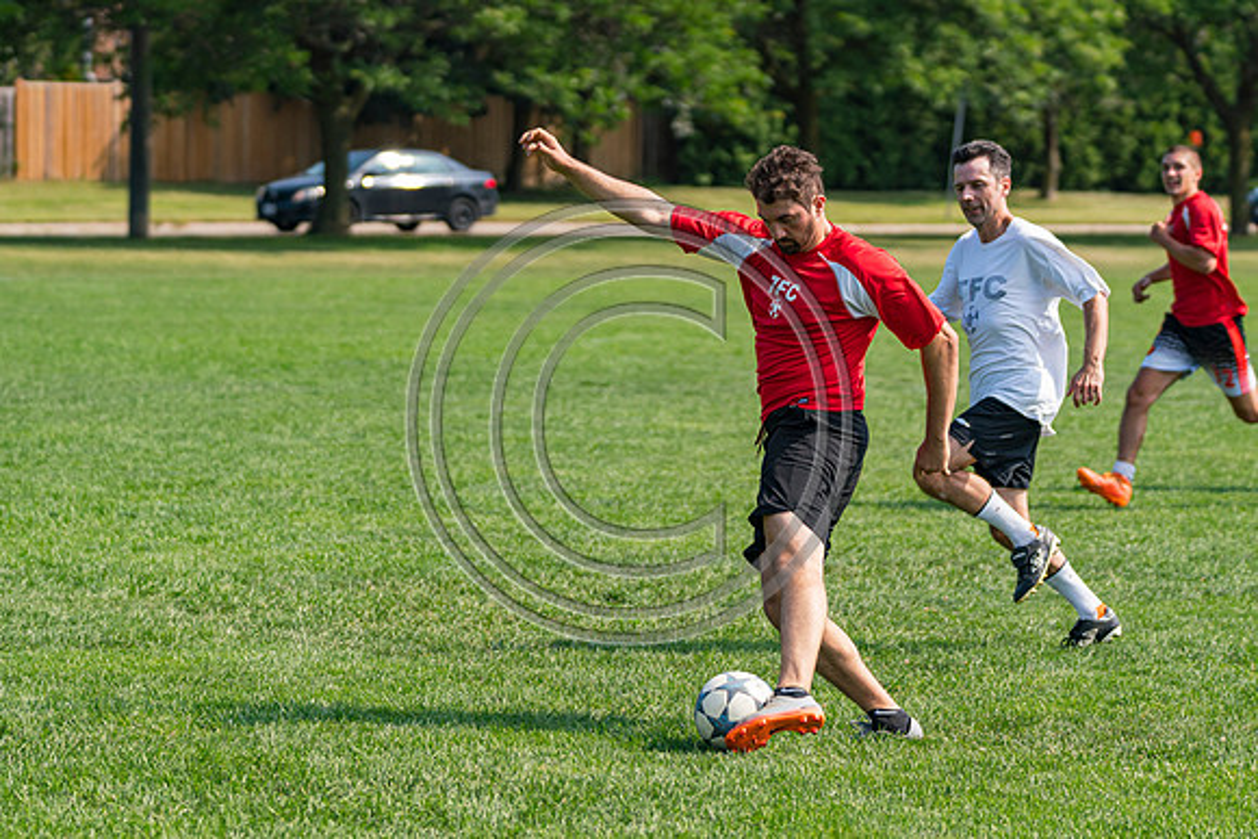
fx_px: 5033
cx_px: 629
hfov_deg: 14.2
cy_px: 420
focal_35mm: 144
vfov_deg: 9.5
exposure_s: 1/5000
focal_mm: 96
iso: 400
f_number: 2.8
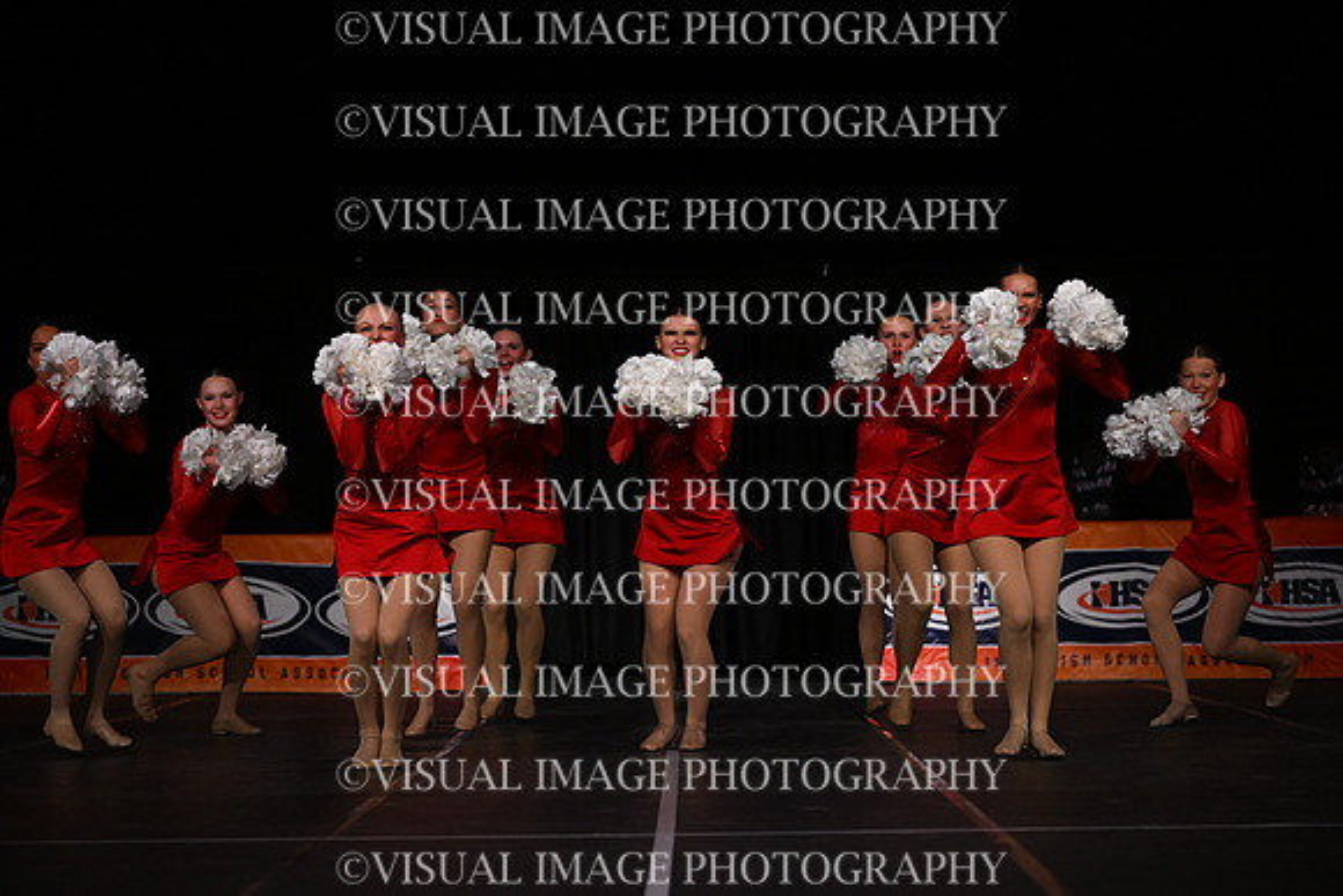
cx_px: 672
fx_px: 4478
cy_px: 448
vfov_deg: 11.4
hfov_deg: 17.1
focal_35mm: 120
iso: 6400
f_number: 4
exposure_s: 1/1000
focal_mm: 120
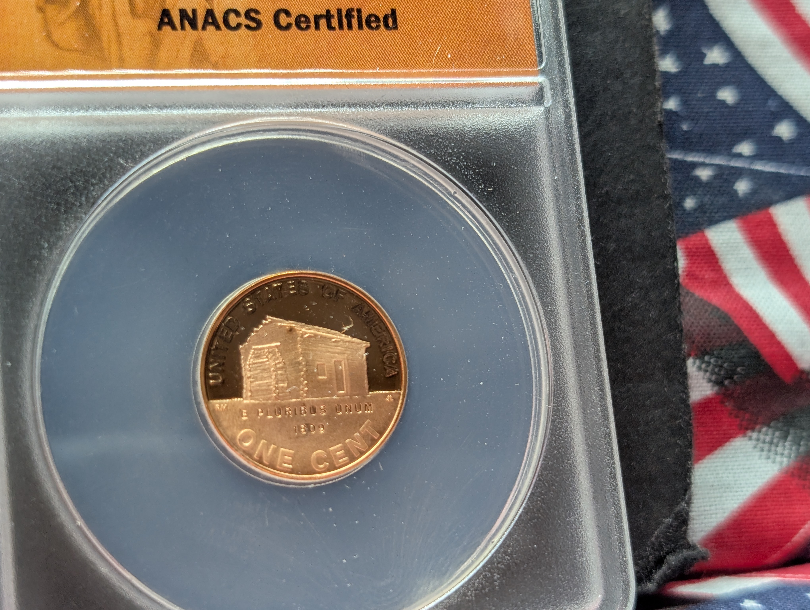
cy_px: 305
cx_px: 405
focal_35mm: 49
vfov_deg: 29.7
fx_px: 1148
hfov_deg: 38.9
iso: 35
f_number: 1.68
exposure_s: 1/24.8
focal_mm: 6.9
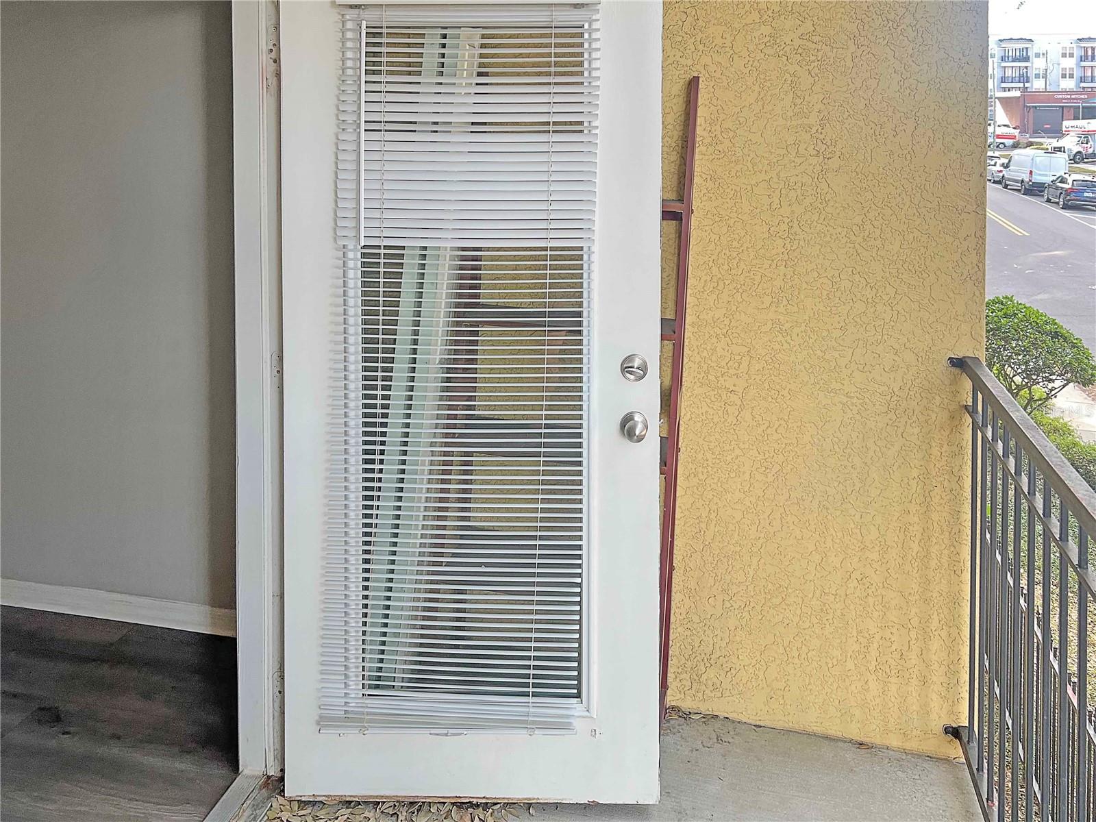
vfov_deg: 53.1
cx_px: 548
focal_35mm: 26
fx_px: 823
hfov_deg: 67.3
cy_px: 411
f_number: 1.5
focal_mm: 5.7
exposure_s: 1/121
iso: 50
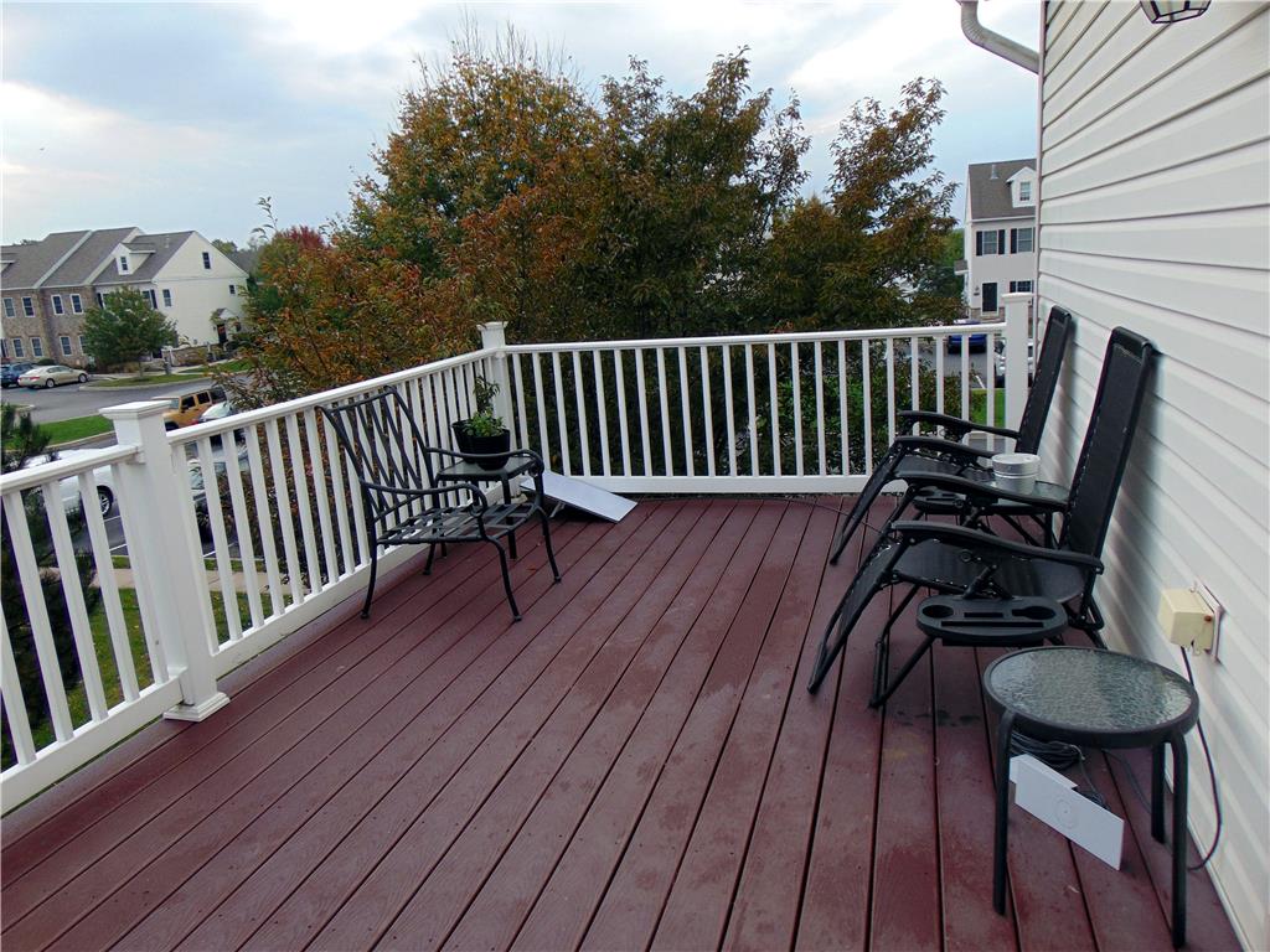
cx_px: 635
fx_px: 917
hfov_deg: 69.4
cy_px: 476
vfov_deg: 54.9
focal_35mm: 25
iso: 80
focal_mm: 4.5
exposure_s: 1/250
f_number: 3
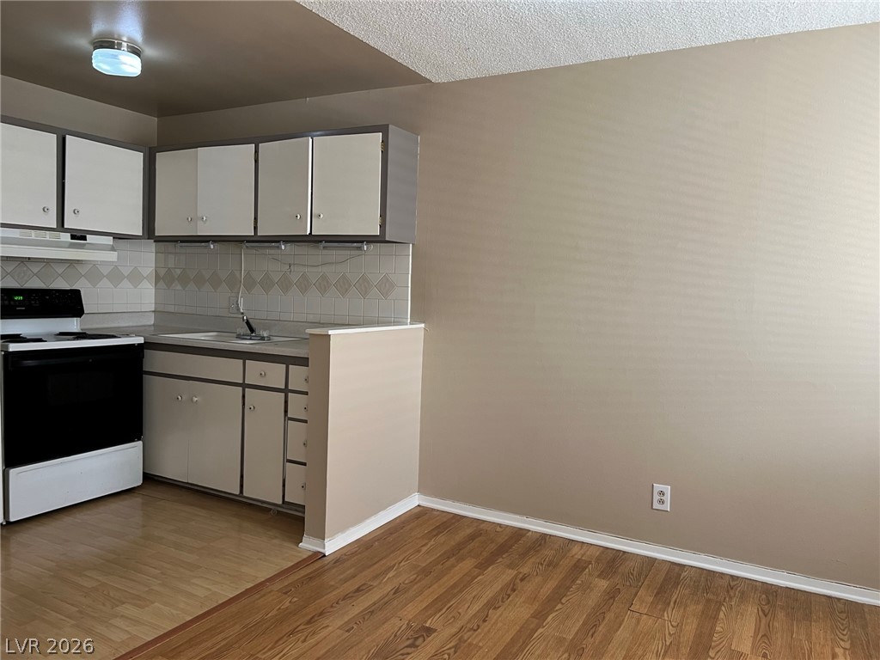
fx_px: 661
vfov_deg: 53.1
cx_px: 440
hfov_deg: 67.3
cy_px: 330
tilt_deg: -4.1
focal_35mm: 26
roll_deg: -1.7
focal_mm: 5.7
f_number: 1.5
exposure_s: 1/60
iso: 100
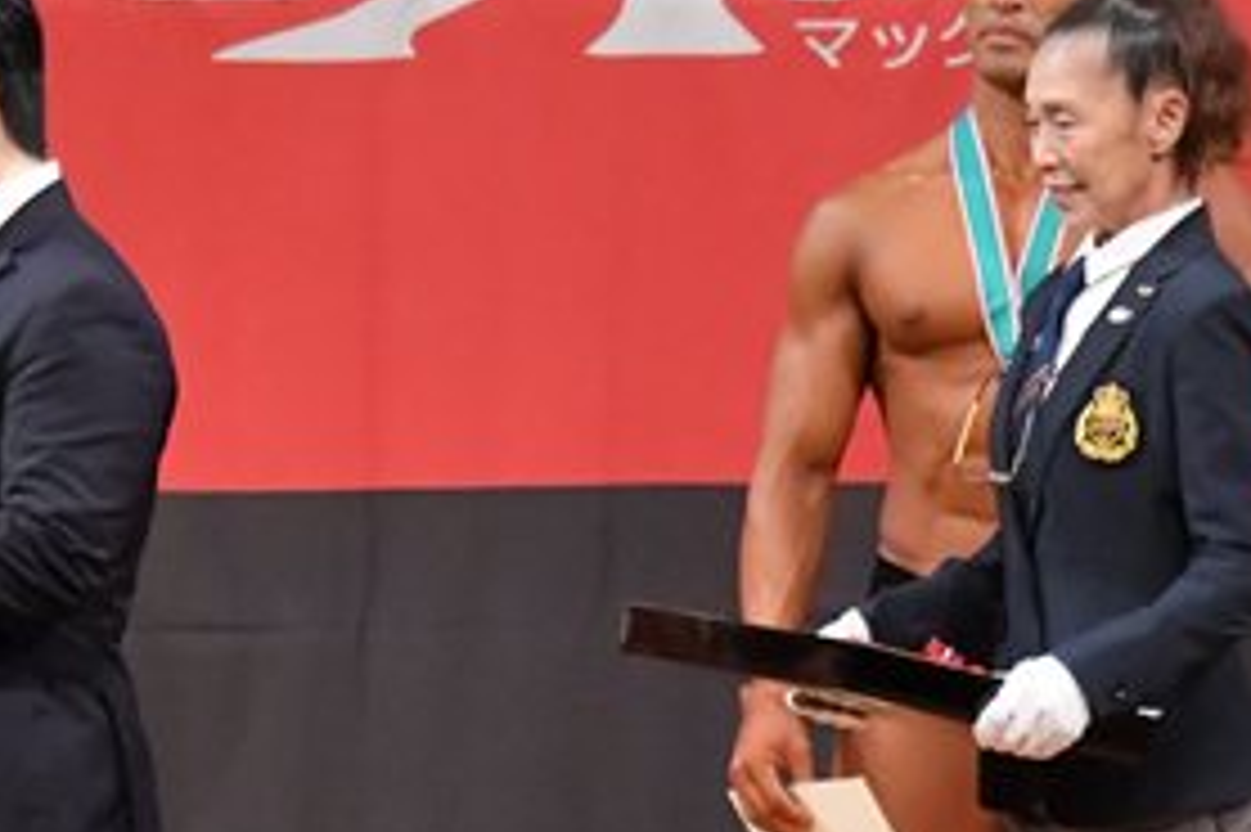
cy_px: 868
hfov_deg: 3.4
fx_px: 21045
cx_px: -277
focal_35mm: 606
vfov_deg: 2.3
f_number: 5.6
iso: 9000
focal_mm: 145
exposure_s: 1/400
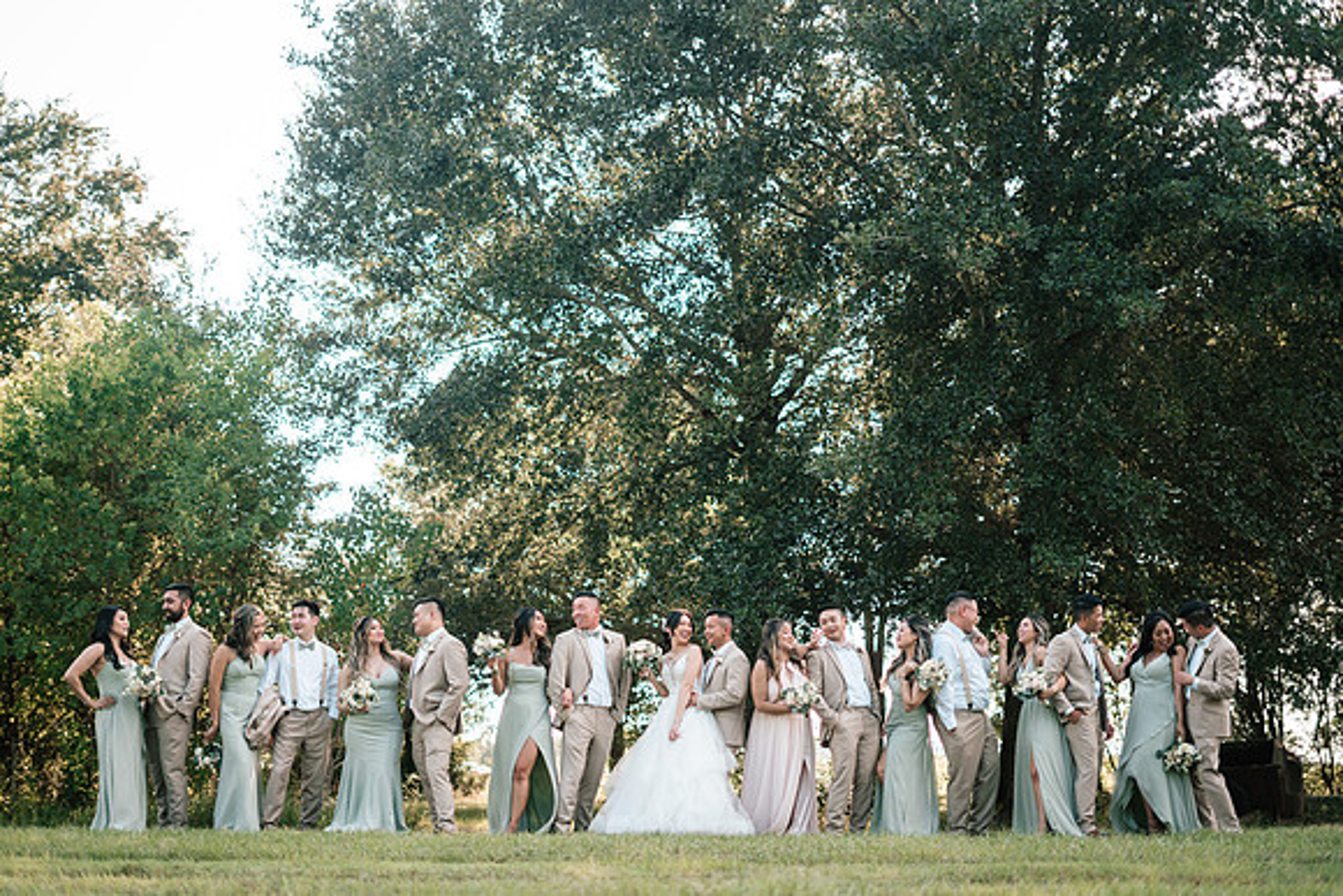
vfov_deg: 26.5
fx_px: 1904
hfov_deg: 38.9
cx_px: 664
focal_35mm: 51
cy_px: 448
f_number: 1.8
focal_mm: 50
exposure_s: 1/2000
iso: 250
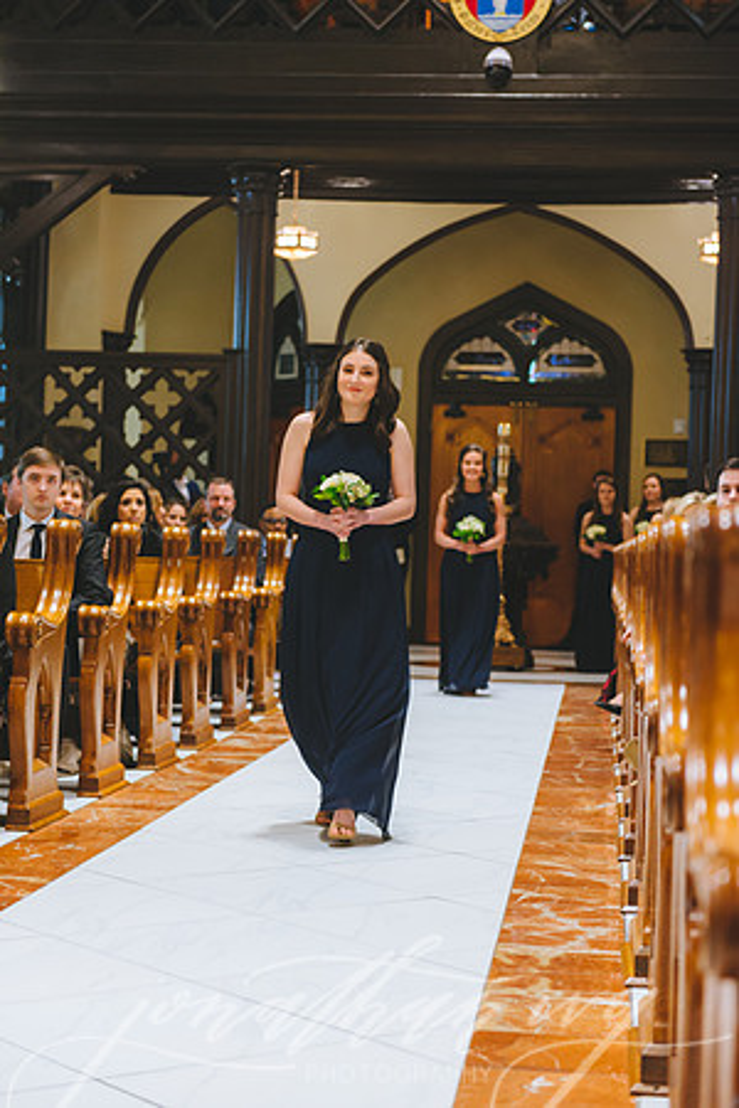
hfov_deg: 19.5
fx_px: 2155
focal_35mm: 70
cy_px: 554
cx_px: 370
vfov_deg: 28.8
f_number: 3.5
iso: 2500
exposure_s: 1/125
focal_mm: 70
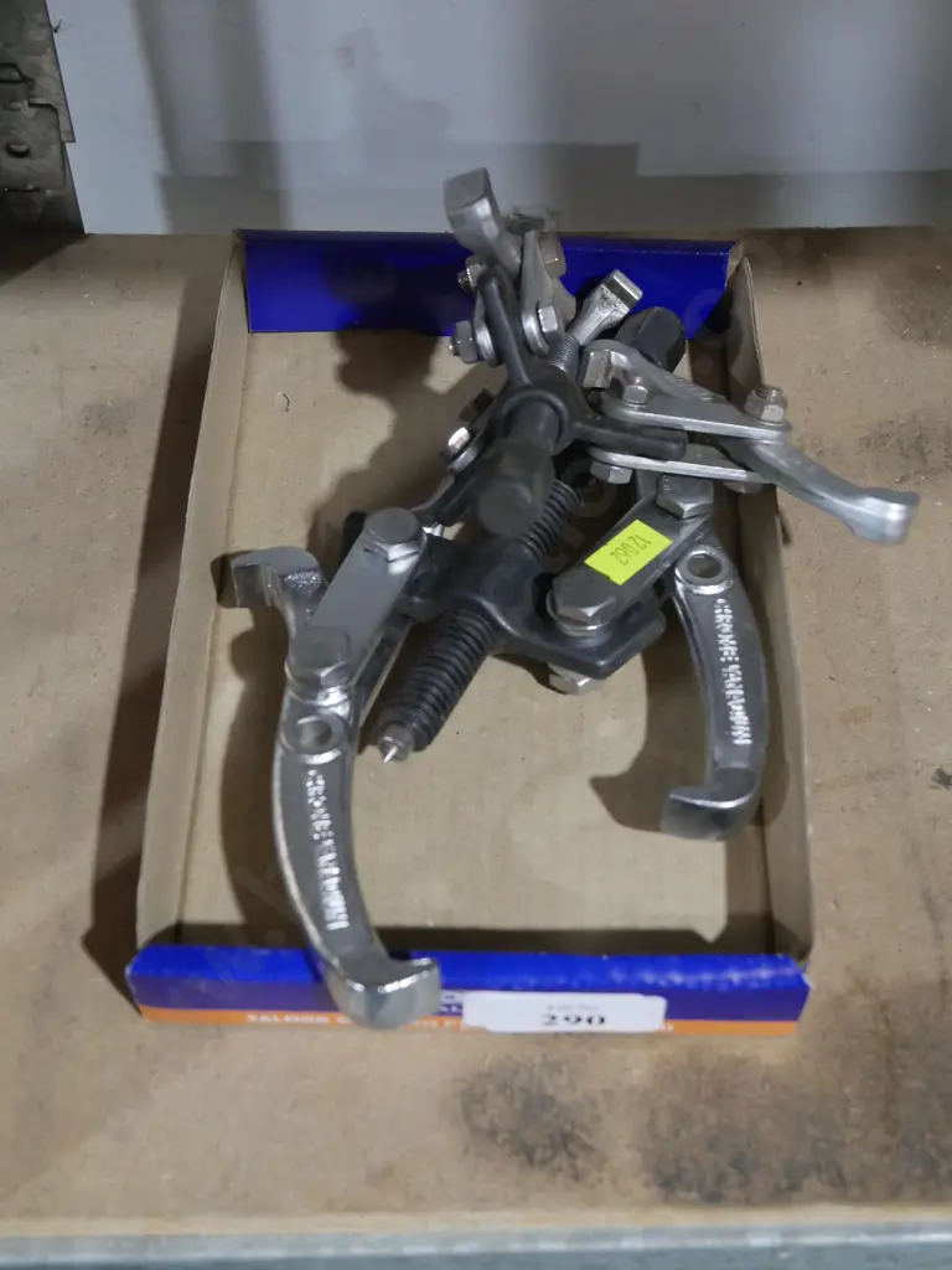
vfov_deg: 36.8
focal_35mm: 52
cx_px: 476
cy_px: 635
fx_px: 1907
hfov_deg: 28.0
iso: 2500
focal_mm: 26
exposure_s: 1/60
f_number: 5.3
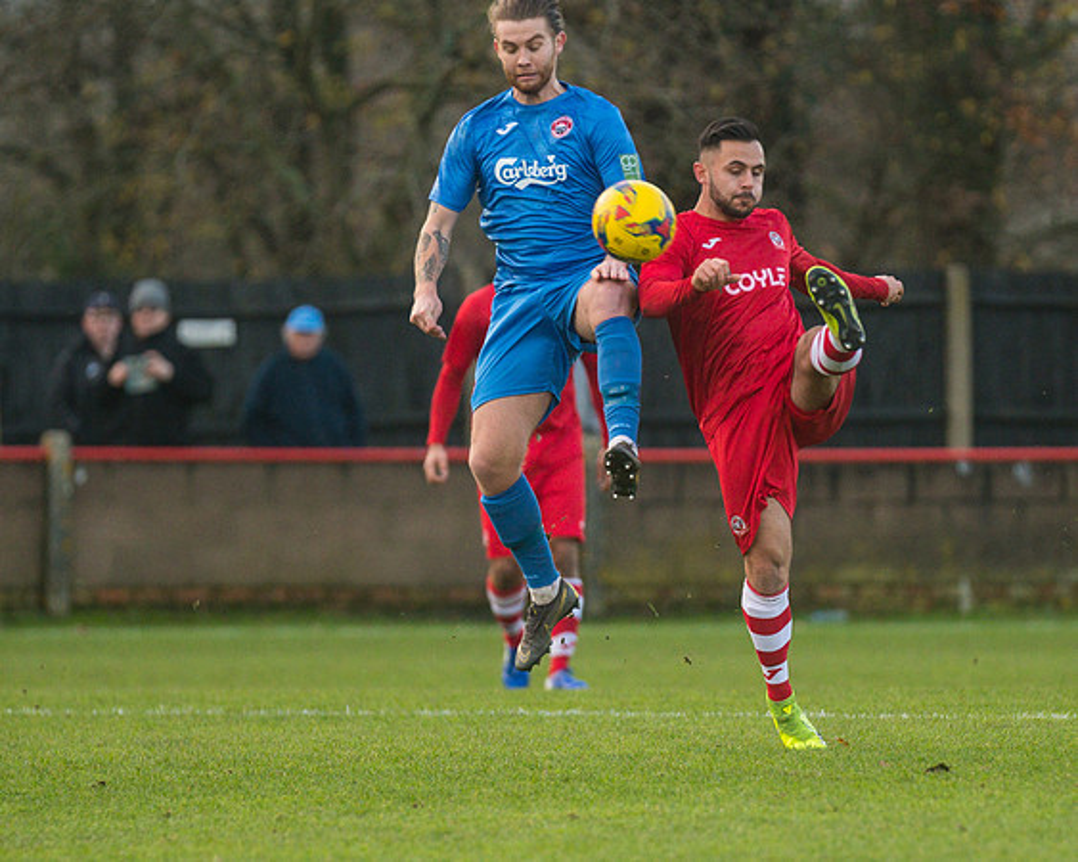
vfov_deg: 3.5
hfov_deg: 4.4
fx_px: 14019
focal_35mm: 440
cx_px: 658
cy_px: 467
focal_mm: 240
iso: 2000
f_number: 2.8
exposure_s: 1/2000
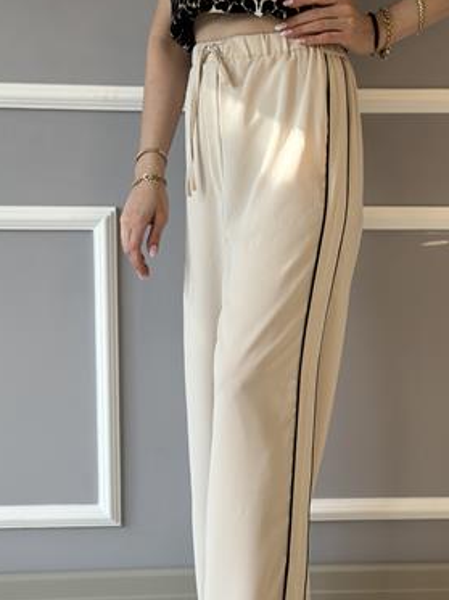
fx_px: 1161
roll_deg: -1.3
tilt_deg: -12.2
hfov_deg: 21.9
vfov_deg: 28.9
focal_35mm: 67
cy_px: 376
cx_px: 253
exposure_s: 1/325
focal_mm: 6.86
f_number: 1.78
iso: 80
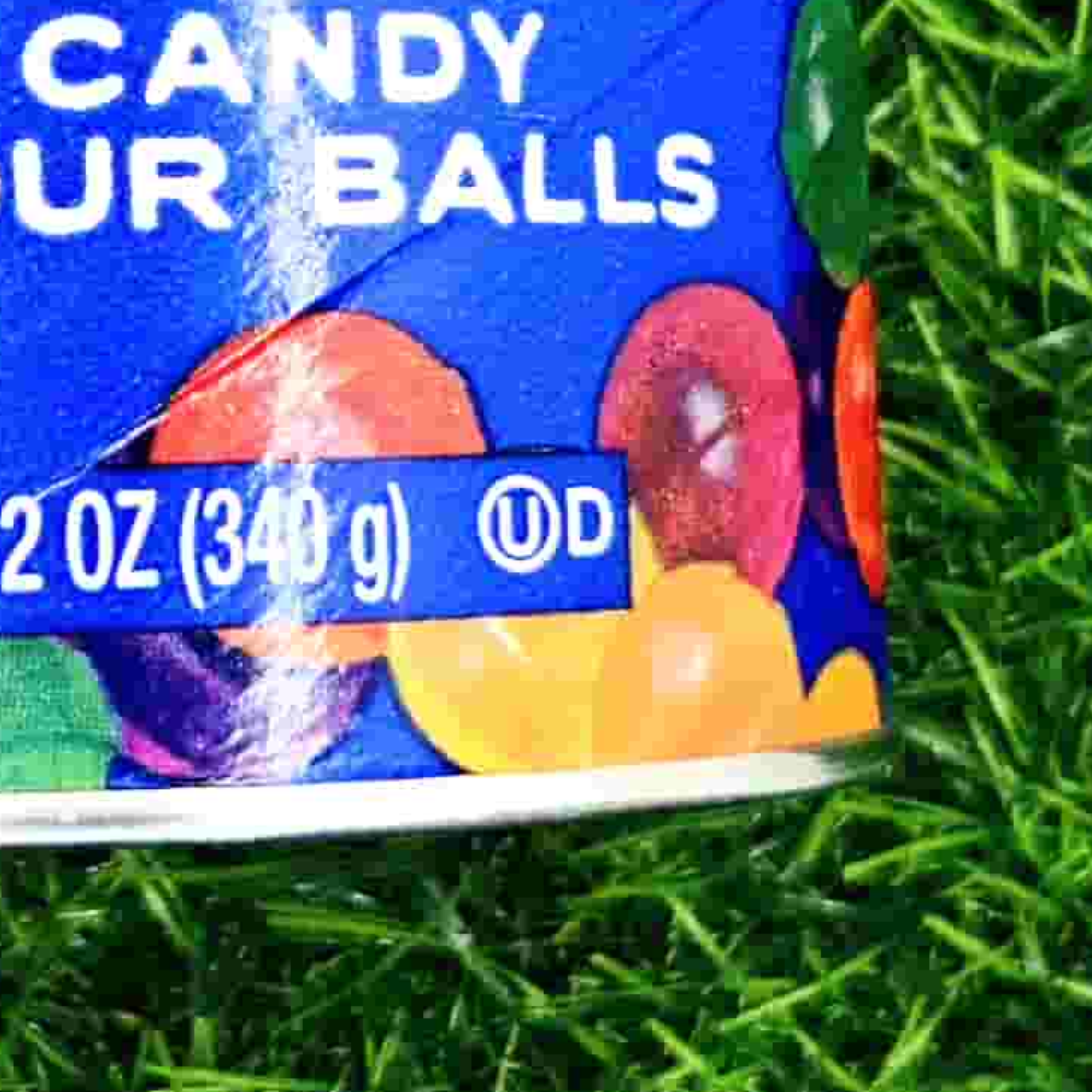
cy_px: 146
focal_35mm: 51
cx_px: 89
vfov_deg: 32.0
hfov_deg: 31.7
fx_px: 1820
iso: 160
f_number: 1.8
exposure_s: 1/526
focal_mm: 5.4
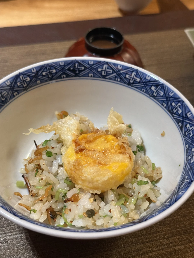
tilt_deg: -45.9
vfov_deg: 39.7
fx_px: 359
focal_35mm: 48
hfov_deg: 30.3
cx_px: 97
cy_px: 129
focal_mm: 6.76
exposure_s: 1/40
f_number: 1.78
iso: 320
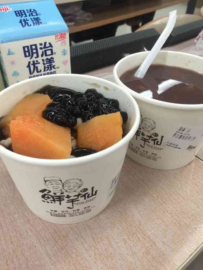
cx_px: 102
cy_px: 135
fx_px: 227
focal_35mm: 29
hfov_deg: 48.2
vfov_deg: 61.7
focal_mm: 4.15
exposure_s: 1/17
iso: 50
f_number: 2.2
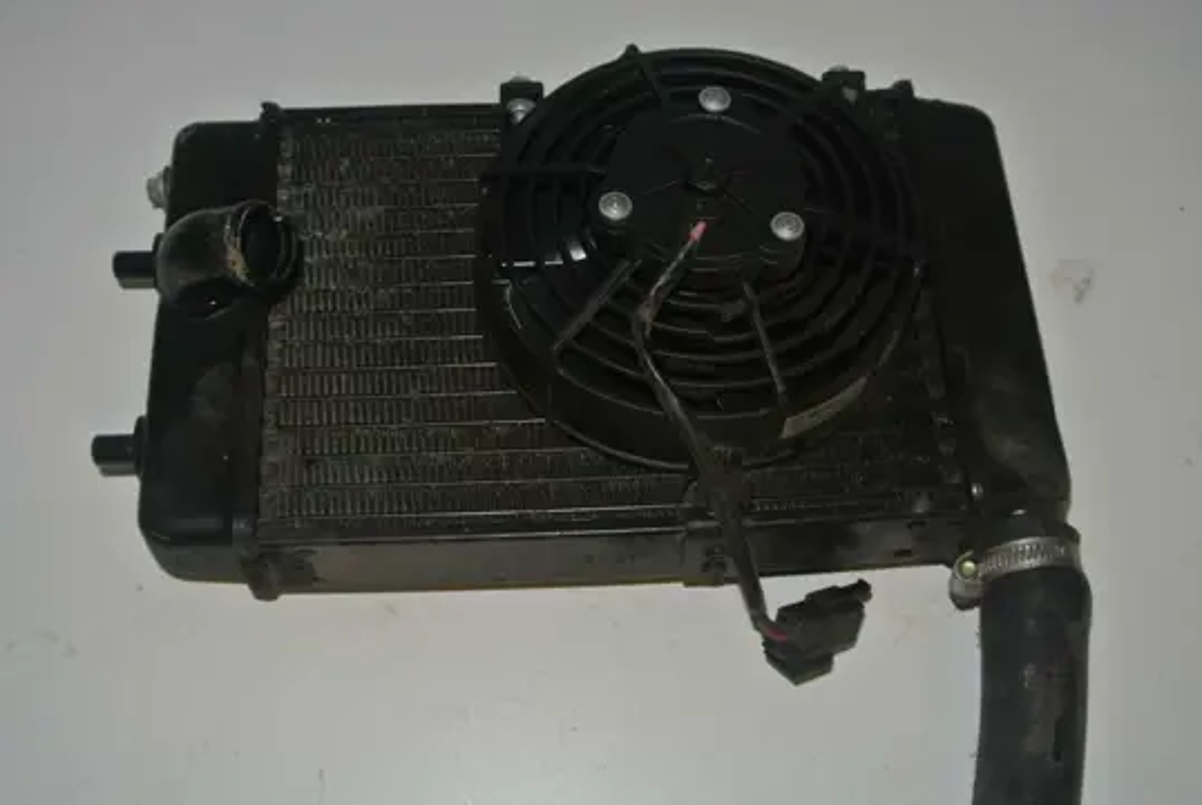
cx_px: 601
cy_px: 402
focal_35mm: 47
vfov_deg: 28.7
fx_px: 1571
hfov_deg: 41.9
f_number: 4.5
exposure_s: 1/60
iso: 200
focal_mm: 17.5
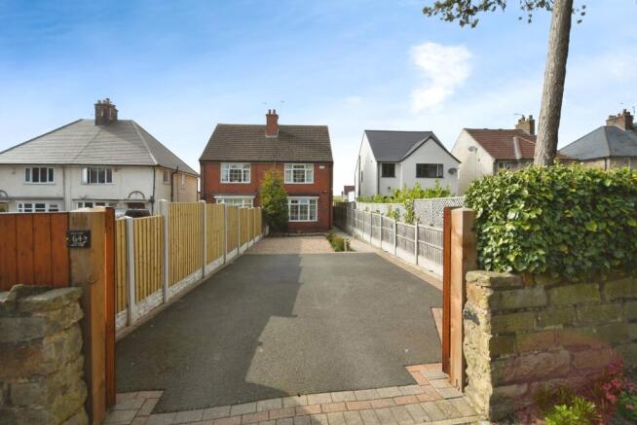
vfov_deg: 77.4
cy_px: 212
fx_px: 266
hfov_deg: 100.4
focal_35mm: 15
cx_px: 318
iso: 400
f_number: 8
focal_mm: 10
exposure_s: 1/800
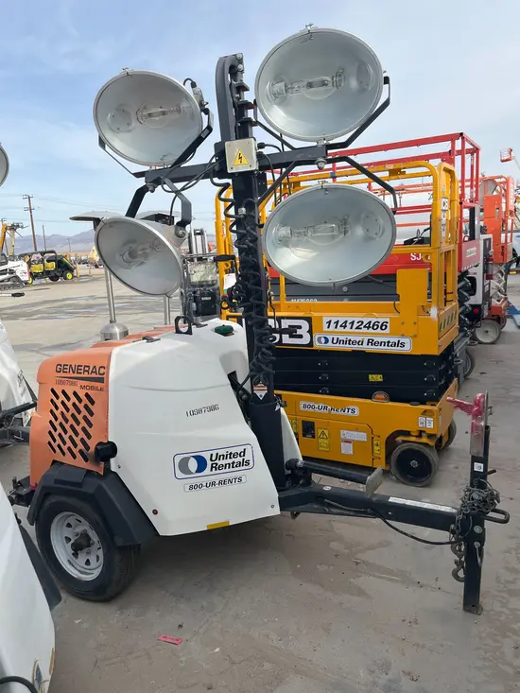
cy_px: 346
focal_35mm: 26
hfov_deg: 53.1
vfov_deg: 67.3
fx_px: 521
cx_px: 260
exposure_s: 1/2571
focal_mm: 5.1
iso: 50
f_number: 1.6
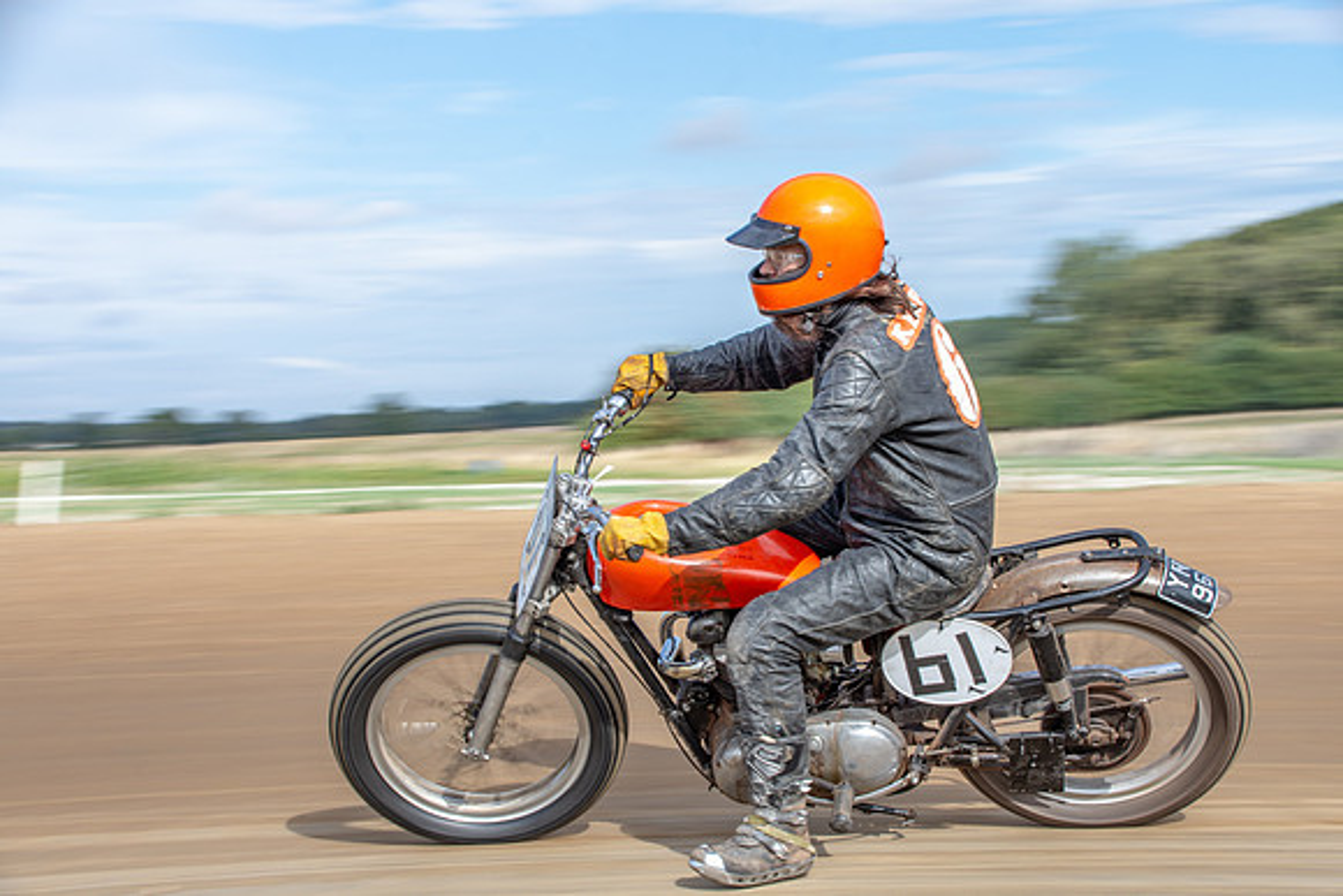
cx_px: 672
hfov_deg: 27.0
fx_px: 2798
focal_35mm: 75
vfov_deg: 18.2
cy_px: 448
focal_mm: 50
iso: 125
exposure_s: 1/125
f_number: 10
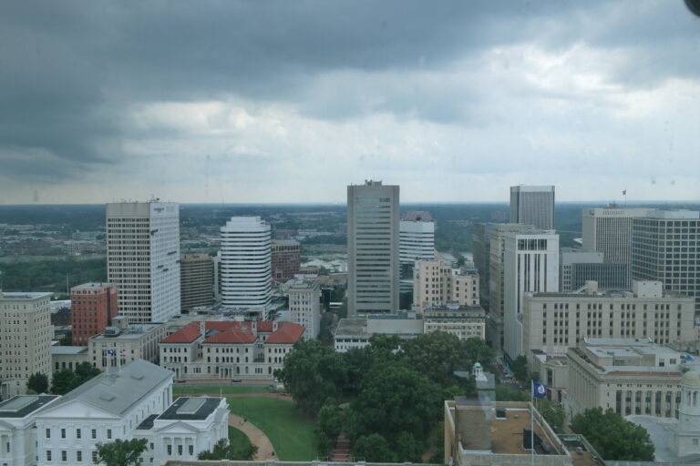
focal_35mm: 30
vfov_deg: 43.6
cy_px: 233
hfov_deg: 61.9
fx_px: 583
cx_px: 350
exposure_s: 1/250
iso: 100
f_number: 6.3
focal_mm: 20
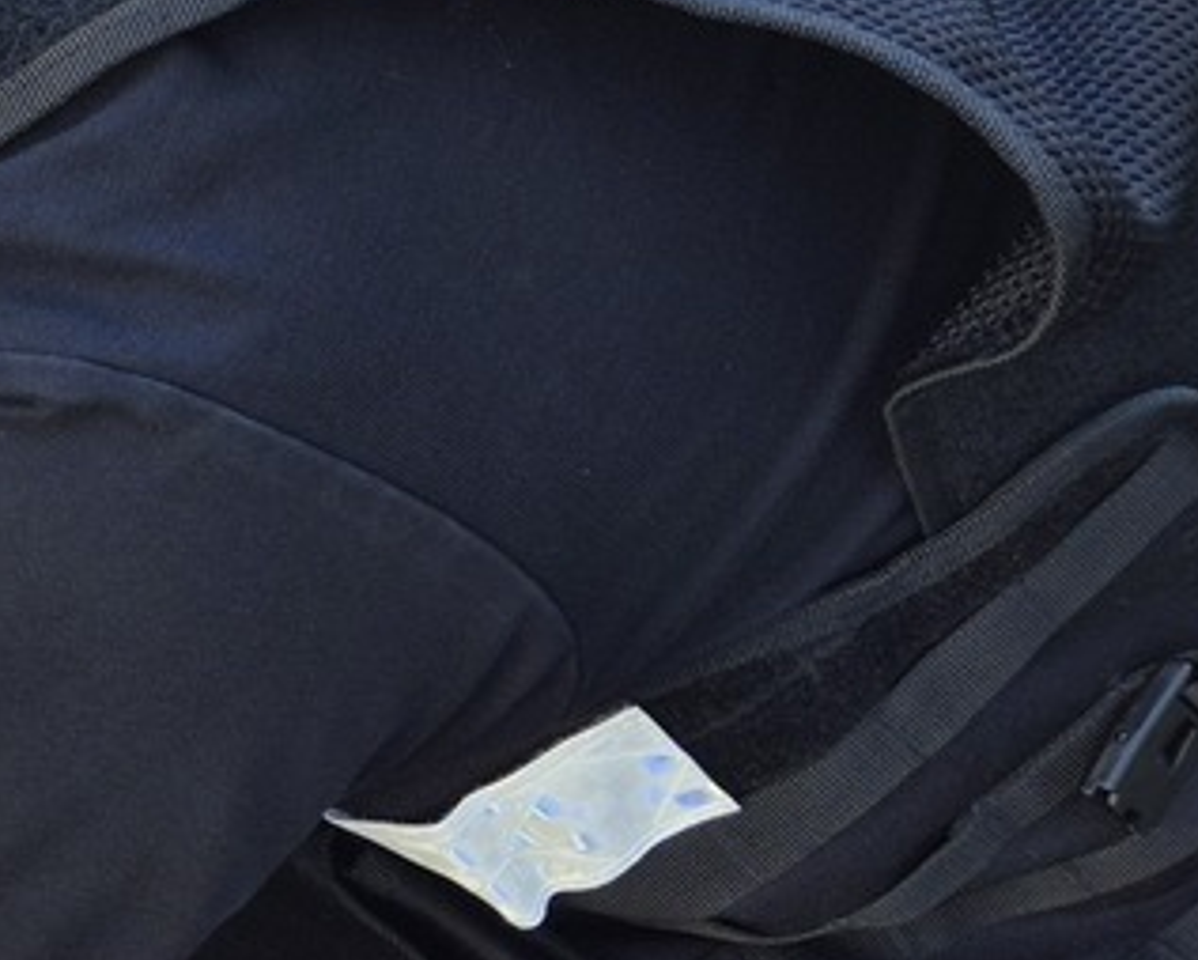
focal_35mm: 99
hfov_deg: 16.5
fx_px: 3512
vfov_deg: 15.3
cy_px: 57
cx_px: -907
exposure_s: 1/302
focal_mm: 5.4
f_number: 1.8
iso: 25
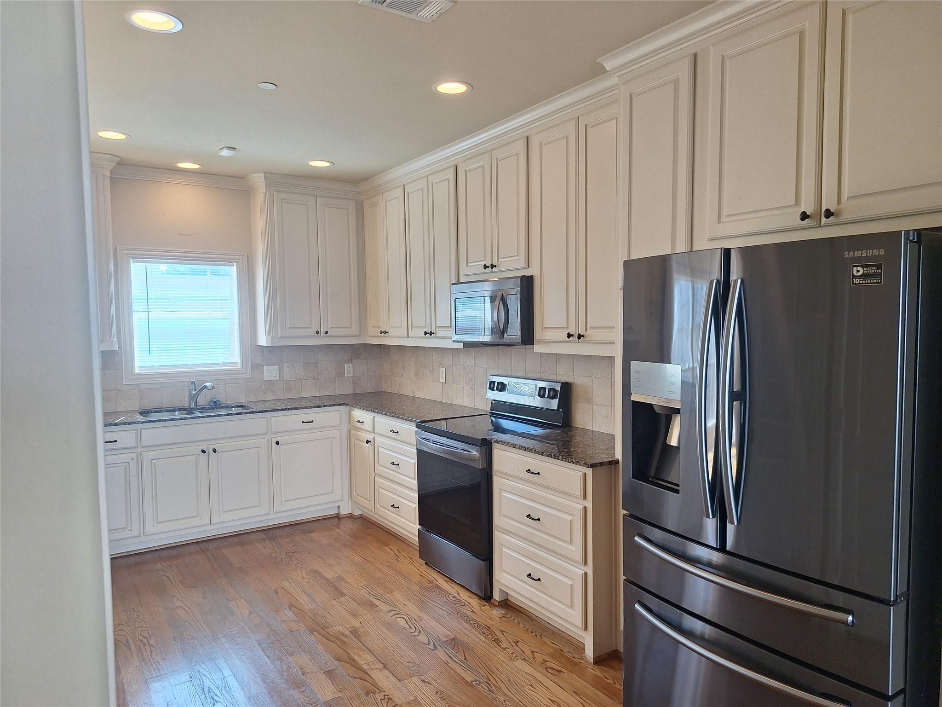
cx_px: 471
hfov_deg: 73.9
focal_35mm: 23
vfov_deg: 58.9
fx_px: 626
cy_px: 354
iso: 50
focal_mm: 5.54
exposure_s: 1/120
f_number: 1.8
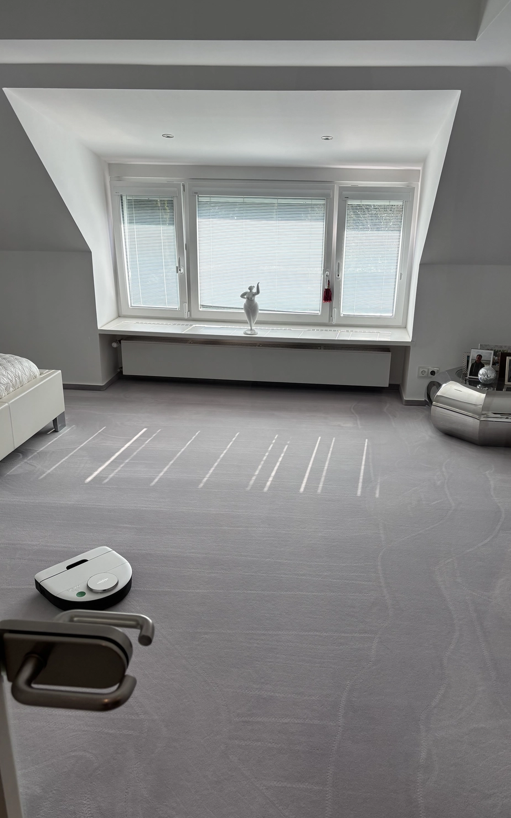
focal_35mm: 28
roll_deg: -2.9
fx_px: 624
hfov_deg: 44.5
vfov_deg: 66.5
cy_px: 405
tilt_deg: -20.0
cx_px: 280
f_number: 1.6
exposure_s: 1/261
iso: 50
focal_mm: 5.96
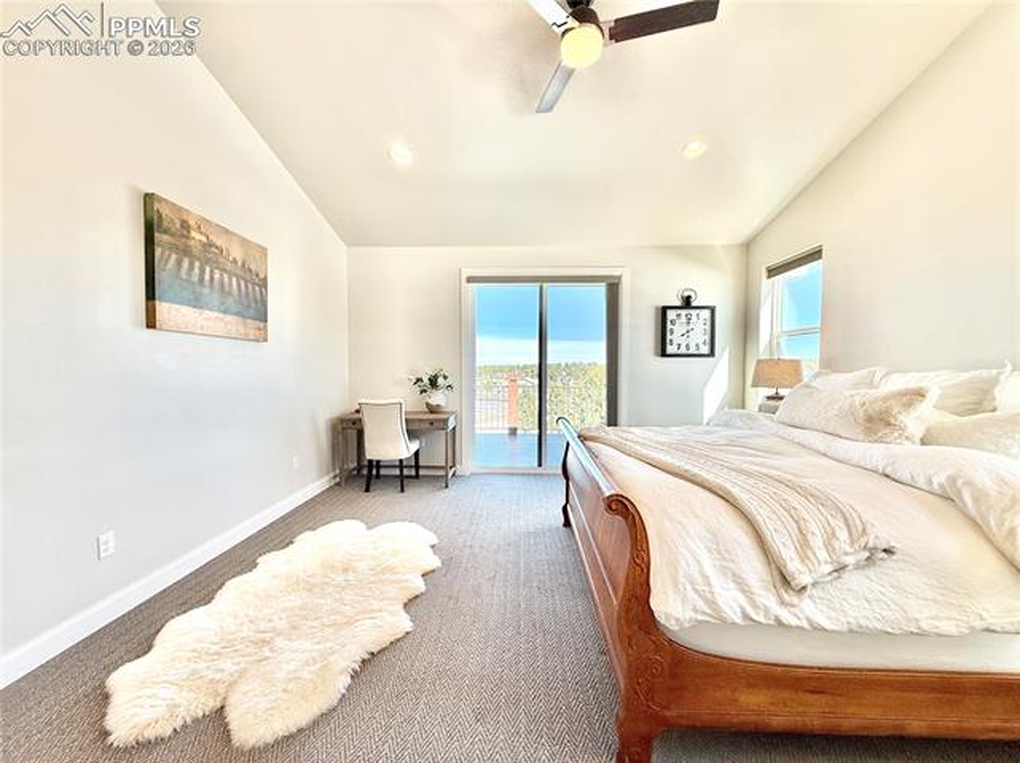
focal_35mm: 14
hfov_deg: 102.1
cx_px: 510
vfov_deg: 85.6
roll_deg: -0.9
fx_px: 412
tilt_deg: -0.9
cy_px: 382
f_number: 2.2
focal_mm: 2.22
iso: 64
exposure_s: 1/241
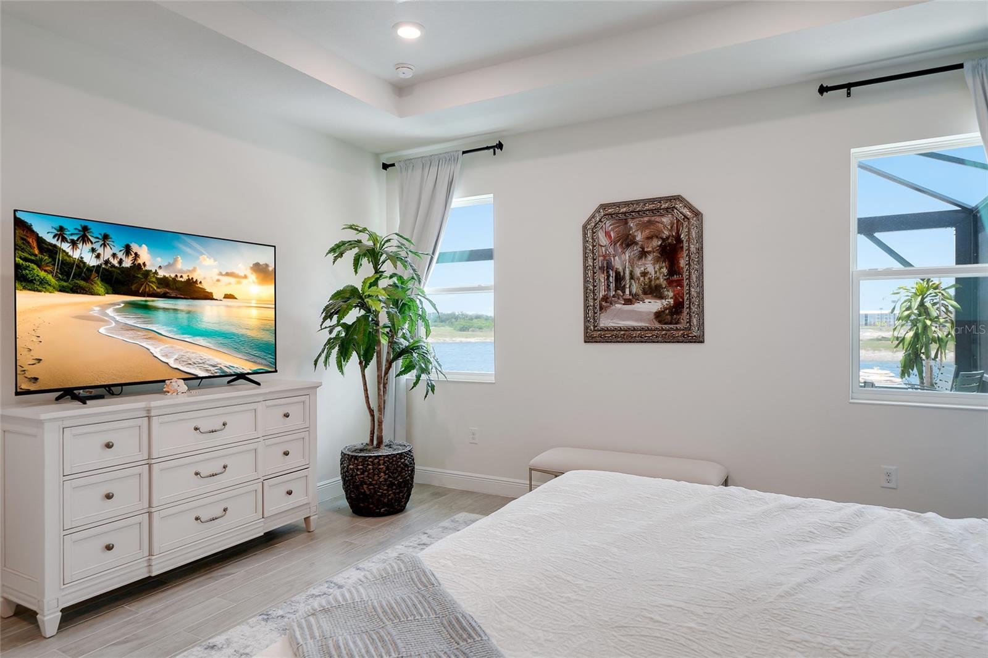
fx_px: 576
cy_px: 329
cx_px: 494
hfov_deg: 81.2
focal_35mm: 21
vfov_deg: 59.5
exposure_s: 1/15
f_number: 8
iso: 100
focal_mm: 21
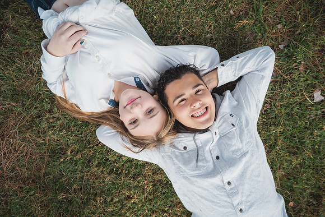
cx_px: 162
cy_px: 108
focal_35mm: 18
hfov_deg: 90.0
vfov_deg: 67.4
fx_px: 163
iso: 250
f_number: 2.8
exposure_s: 1/1000
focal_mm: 18
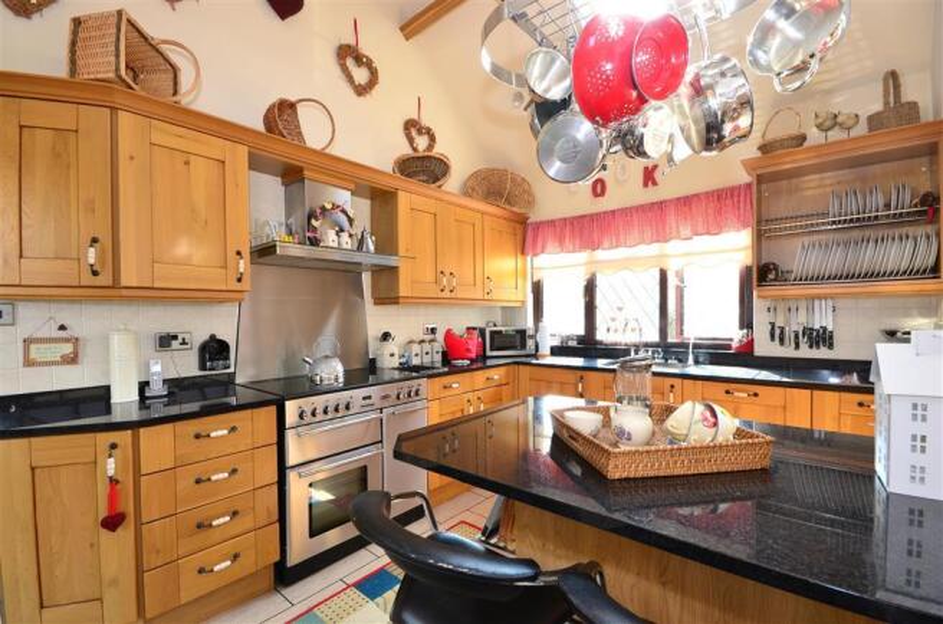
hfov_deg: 100.5
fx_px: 392
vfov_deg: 77.0
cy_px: 312
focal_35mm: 15
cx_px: 472
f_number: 11
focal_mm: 10
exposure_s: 1/4
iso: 200
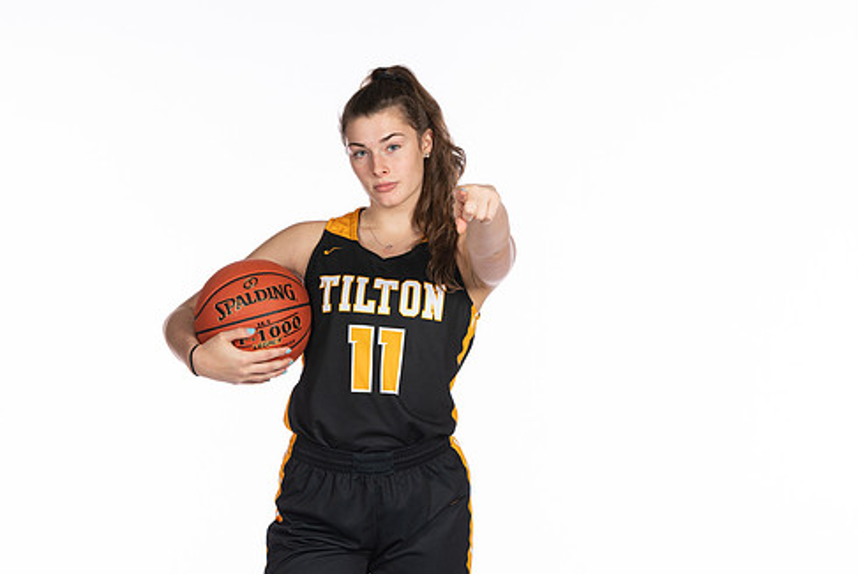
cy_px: 255
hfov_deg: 12.7
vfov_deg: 8.5
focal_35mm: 161
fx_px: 3841
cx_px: 369
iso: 100
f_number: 5.6
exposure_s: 1/100
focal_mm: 90
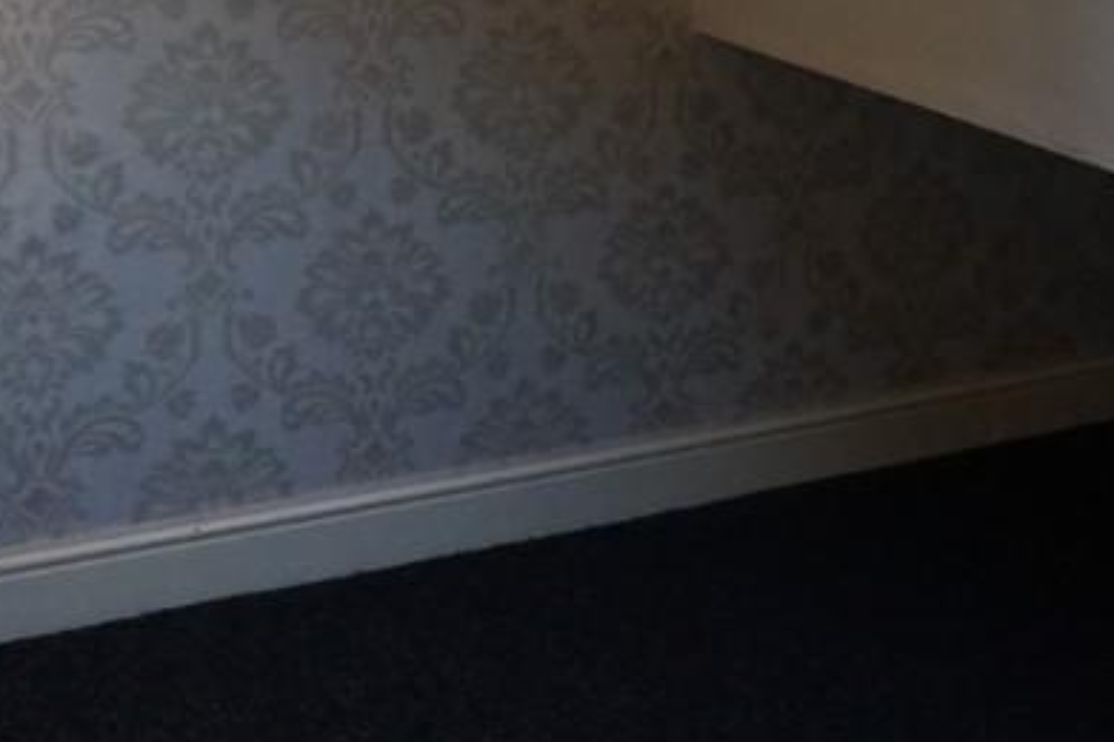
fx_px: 1949
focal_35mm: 63
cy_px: -40
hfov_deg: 31.3
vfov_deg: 20.7
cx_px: 848
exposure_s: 1/160
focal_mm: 16
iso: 2500
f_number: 3.5
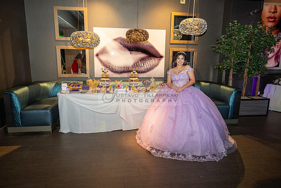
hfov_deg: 73.7
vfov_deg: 53.2
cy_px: 94
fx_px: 187
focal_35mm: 24
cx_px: 140
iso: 1000
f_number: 2.8
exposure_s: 1/125
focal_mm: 24
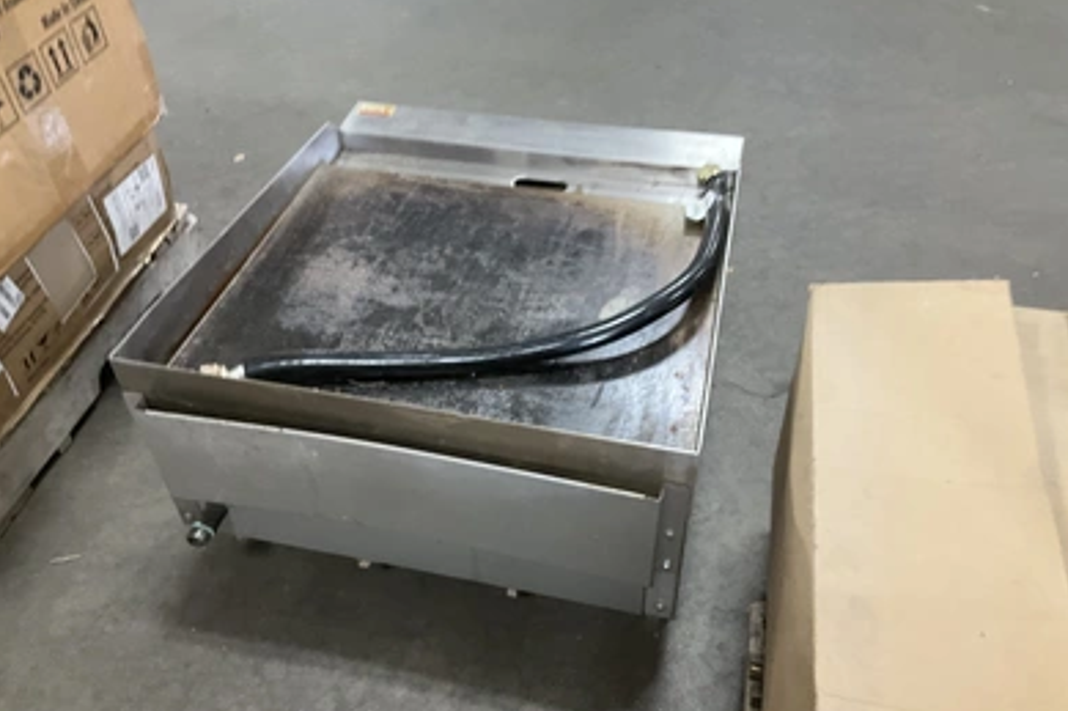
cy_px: 373
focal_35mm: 31
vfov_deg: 42.3
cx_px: 522
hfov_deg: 60.3
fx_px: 919
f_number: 1.8
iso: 200
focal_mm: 3
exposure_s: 1/40
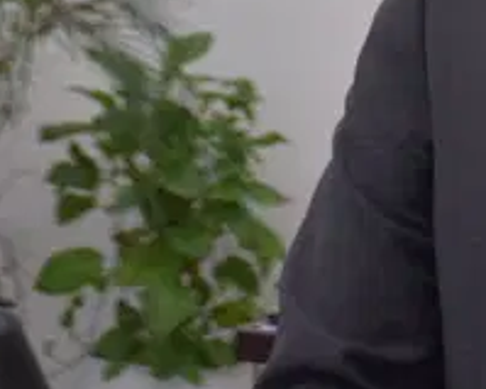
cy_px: -210
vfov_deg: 7.6
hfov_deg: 9.5
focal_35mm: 199
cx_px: 676
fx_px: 2861
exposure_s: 1/80
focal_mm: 32
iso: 800
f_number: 4.5
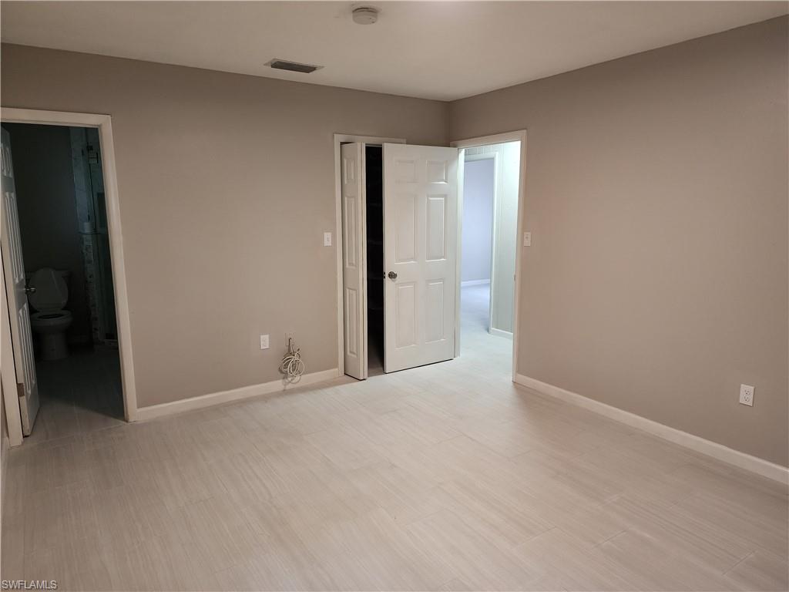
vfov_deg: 58.9
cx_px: 394
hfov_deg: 73.9
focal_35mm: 23
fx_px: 524
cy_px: 296
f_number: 1.8
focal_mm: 6.4
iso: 400
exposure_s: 1/120
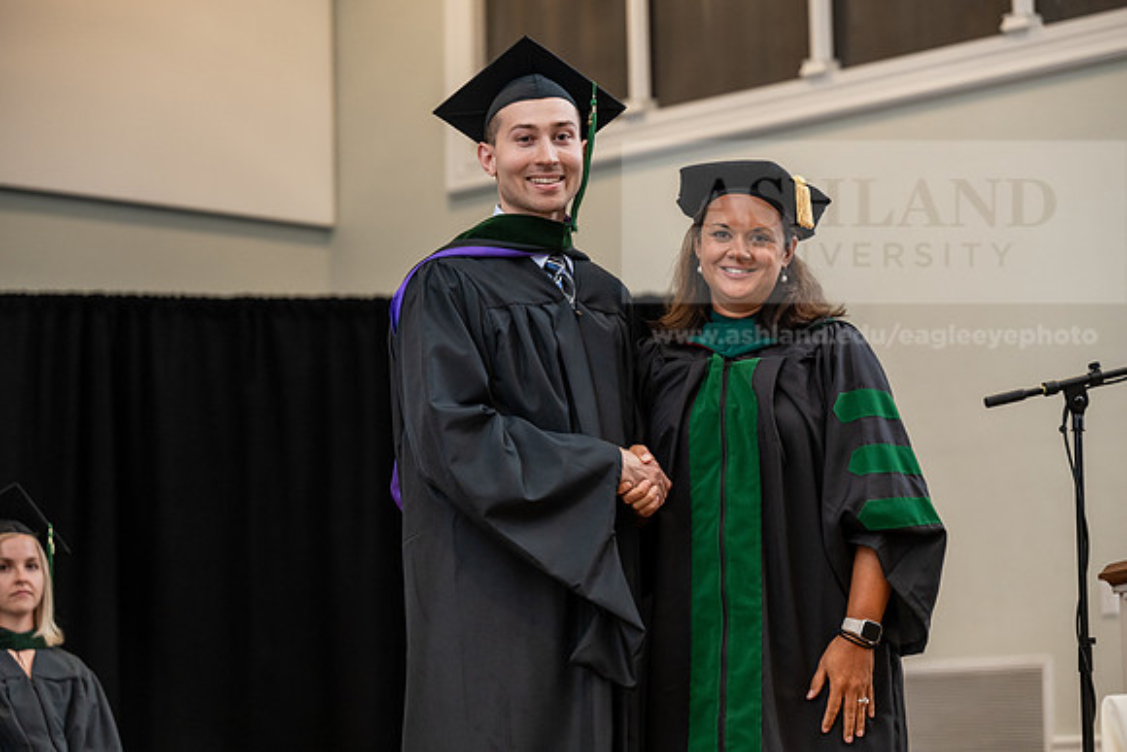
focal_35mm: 102
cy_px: 376
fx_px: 3194
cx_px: 564
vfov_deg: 13.4
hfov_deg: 20.0
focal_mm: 102
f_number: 3.5
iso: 1600
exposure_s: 1/200
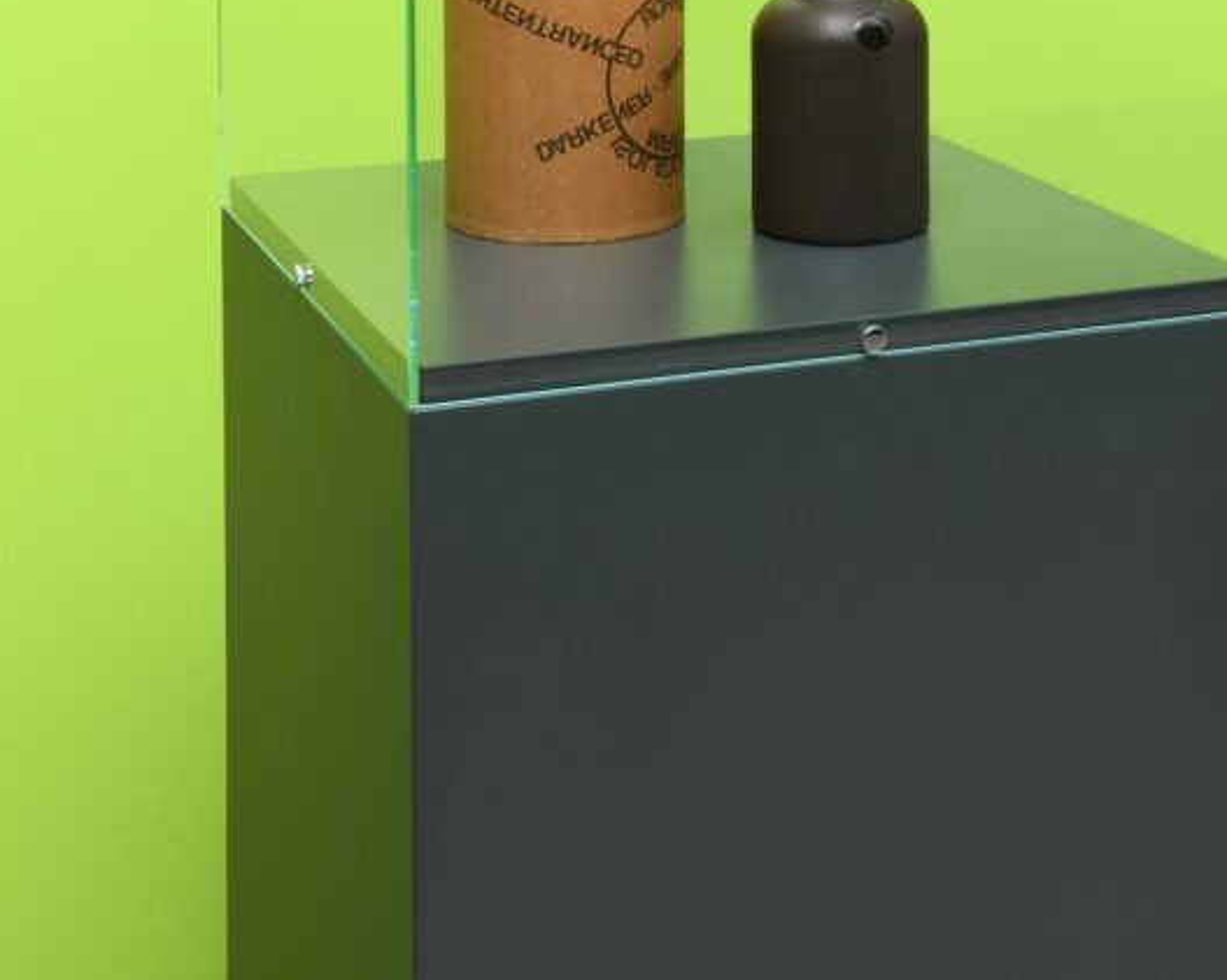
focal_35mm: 73
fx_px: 2649
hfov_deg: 26.0
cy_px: 191
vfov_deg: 20.7
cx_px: 739
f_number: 11
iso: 100
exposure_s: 1/125
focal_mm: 40
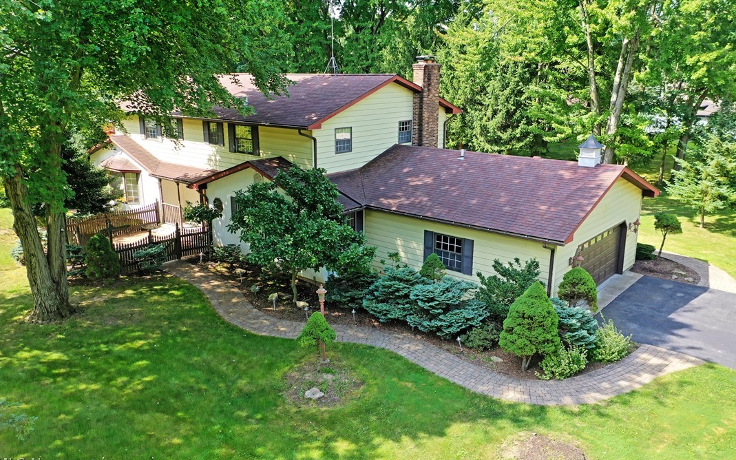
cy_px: 225
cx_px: 366
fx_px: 582
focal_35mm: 29
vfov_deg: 43.1
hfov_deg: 64.6
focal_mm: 10.26
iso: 100
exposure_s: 1/120
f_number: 4.5
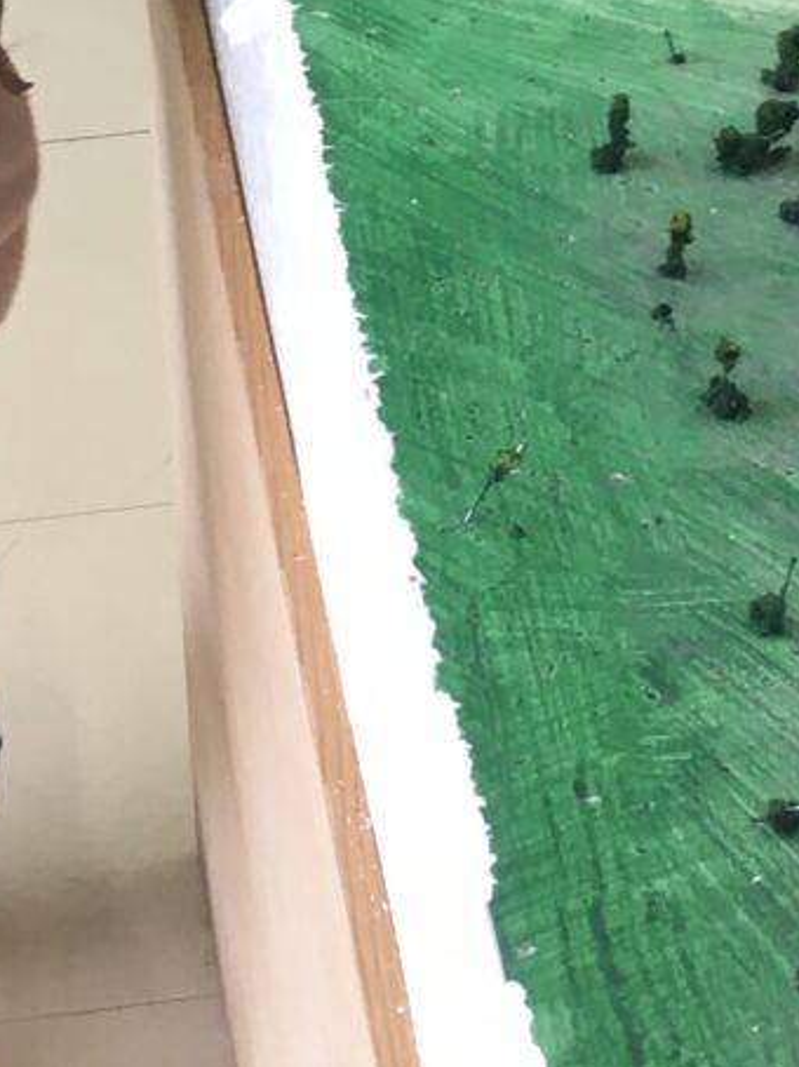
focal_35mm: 115
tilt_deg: -33.6
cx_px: 320
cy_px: -113
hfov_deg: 12.9
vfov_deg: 16.6
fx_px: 3543
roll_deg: -0.2
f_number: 2.2
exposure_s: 1/30
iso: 32
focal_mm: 4.15
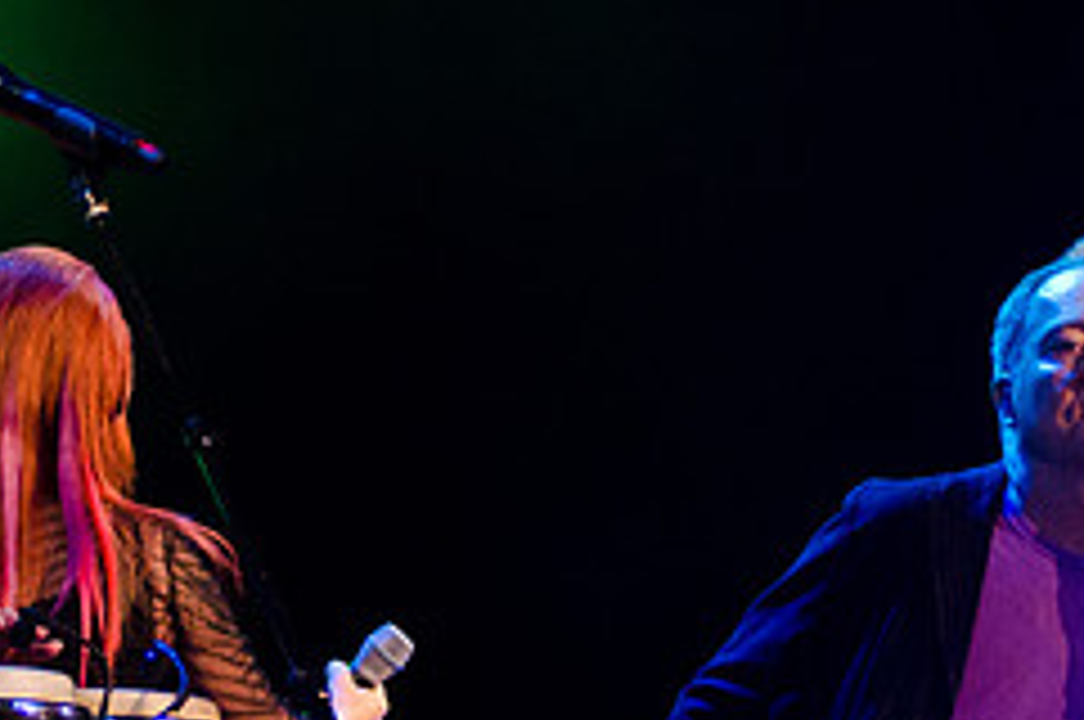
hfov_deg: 6.7
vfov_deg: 4.4
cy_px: 356
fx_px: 9322
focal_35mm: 310
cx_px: 310
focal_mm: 86
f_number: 2.8
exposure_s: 1/640
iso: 1600
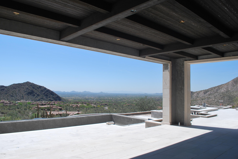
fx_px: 179
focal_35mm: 27
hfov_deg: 67.3
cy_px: 80
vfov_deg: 48.0
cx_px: 119
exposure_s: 1/320
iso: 100
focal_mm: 18
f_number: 9
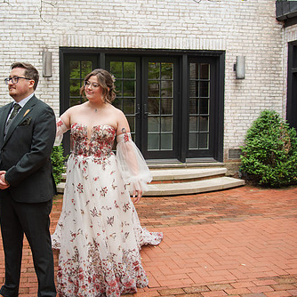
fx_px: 369
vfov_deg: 43.8
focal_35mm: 38
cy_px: 132
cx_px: 81
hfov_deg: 42.7
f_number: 4
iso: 180
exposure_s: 1/400
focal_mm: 24
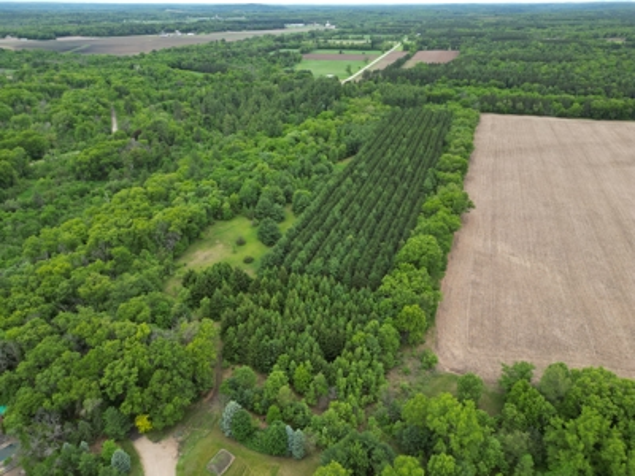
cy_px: 238
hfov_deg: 71.6
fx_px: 440
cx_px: 318
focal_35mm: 24
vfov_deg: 56.8
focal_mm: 6.72
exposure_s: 1/640
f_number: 1.7
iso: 100
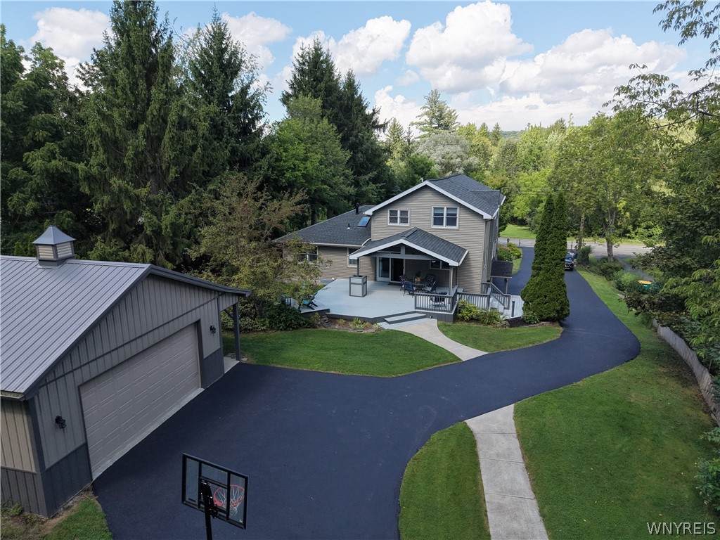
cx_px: 360
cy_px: 270
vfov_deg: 56.8
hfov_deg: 71.6
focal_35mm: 24
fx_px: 499
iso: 400
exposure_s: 1/3000
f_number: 1.8
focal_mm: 8.67
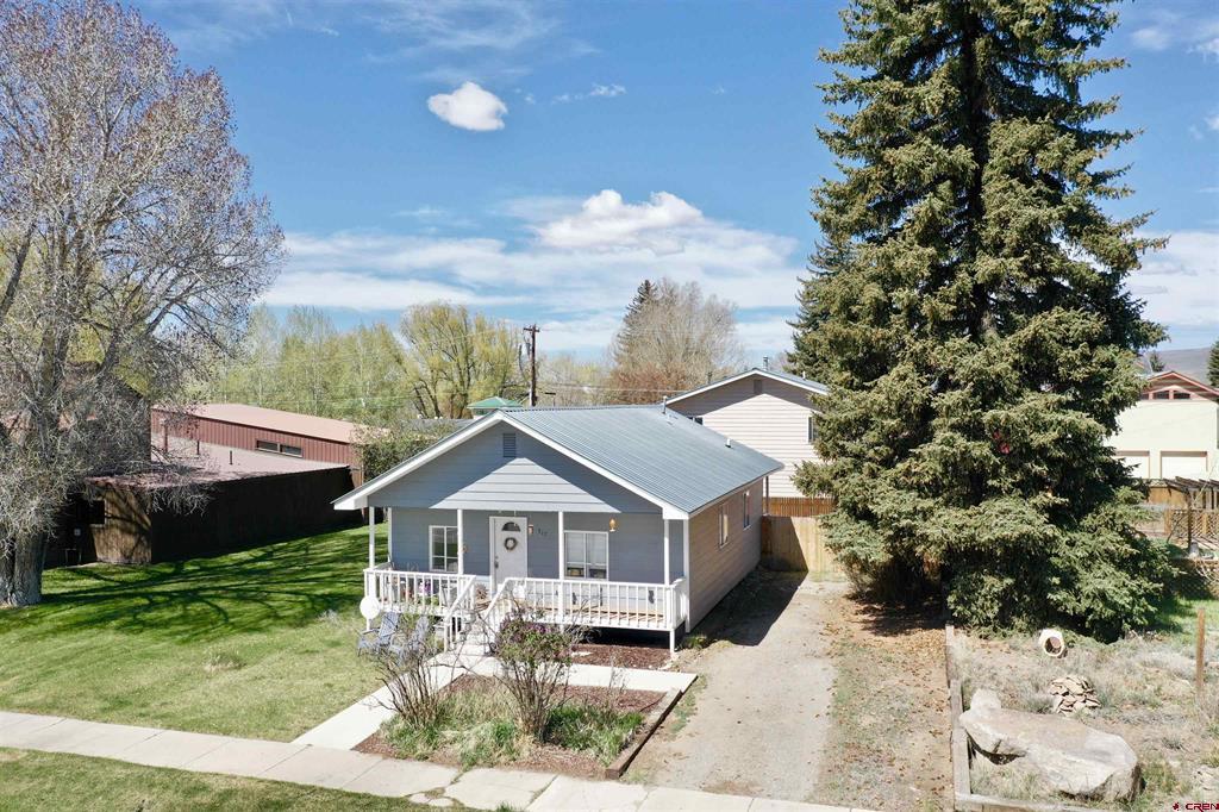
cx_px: 610
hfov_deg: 65.5
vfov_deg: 46.4
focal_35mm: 28
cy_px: 406
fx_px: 948
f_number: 4.5
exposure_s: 1/120
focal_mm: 10.26
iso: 100
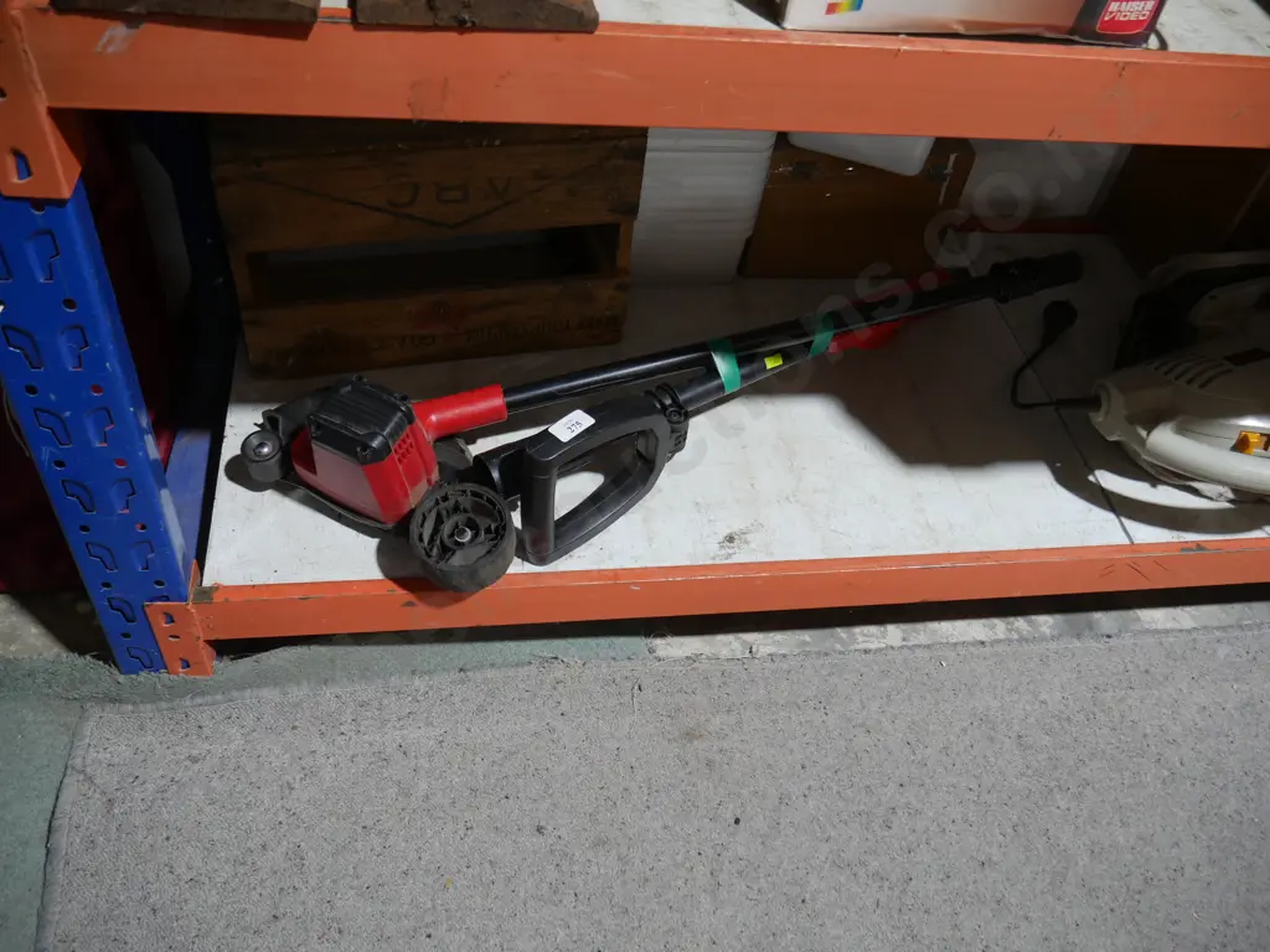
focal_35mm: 28
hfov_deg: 63.4
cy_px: 476
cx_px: 635
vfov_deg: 49.7
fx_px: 1027
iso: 400
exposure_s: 1/60
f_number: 3.5
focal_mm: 14
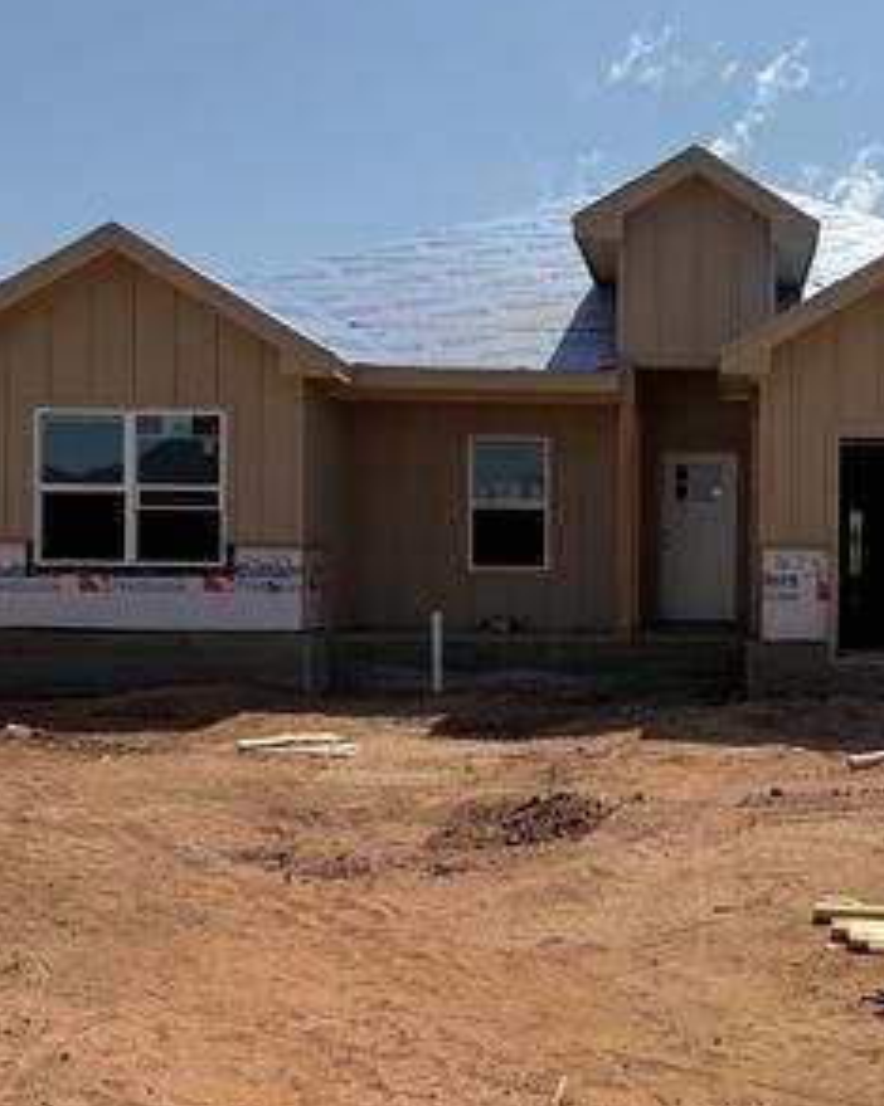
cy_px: 568
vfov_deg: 45.8
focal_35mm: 40
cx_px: 756
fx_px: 1310
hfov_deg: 35.6
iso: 80
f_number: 1.78
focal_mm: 6.76
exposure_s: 1/8130
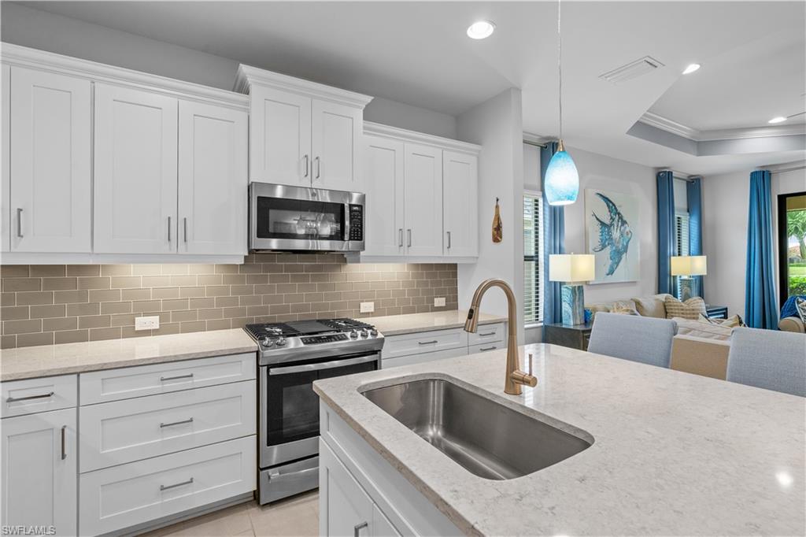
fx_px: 358
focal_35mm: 16
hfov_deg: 96.8
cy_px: 268
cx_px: 403
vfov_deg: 73.7
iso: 400
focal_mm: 16
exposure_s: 1/25
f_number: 8
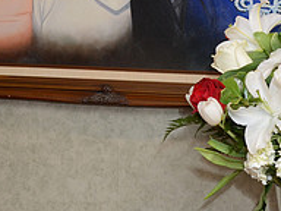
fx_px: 1091
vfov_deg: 10.9
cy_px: 1
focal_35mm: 134
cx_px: 53
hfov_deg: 14.6
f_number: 4.5
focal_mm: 31
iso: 640
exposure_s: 1/125
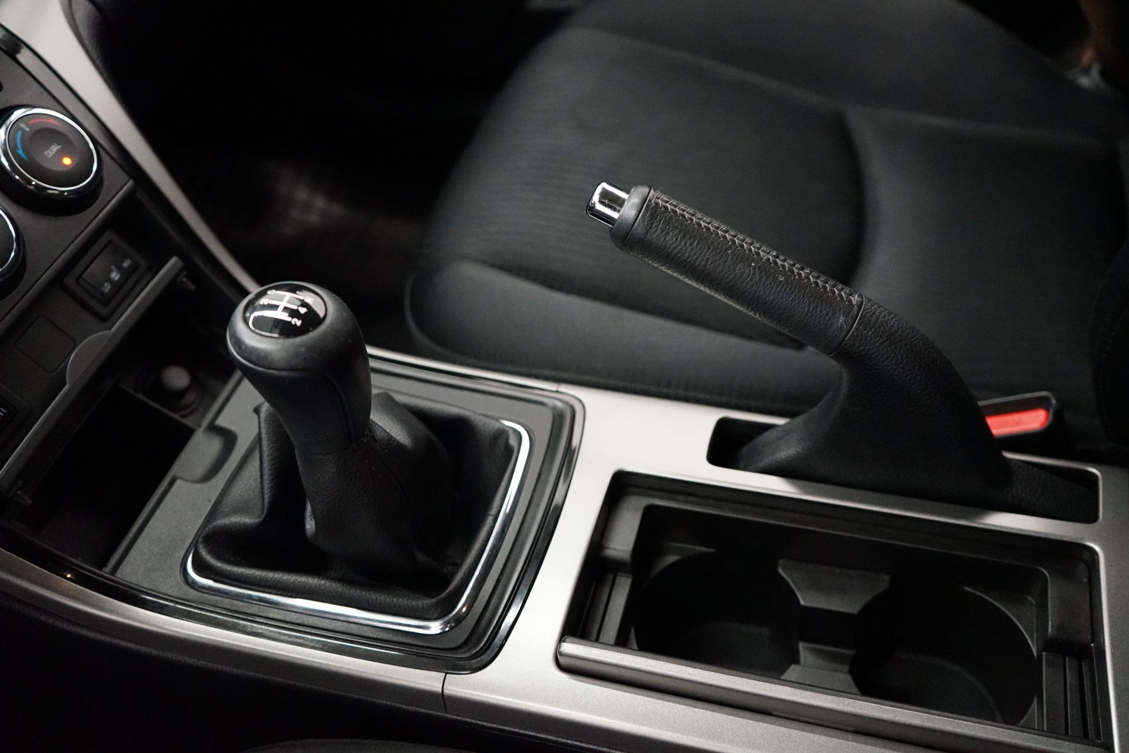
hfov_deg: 58.7
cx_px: 564
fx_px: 1004
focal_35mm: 32
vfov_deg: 41.1
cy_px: 376
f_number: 4
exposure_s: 1/160
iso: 6400
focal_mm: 32
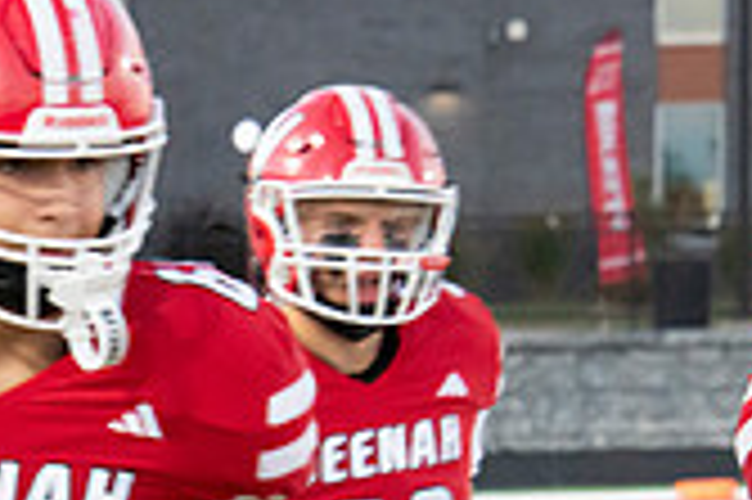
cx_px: -36
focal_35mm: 435
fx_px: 9078
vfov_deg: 3.1
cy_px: 741
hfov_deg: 4.7
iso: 8000
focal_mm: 125
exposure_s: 1/200
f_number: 9
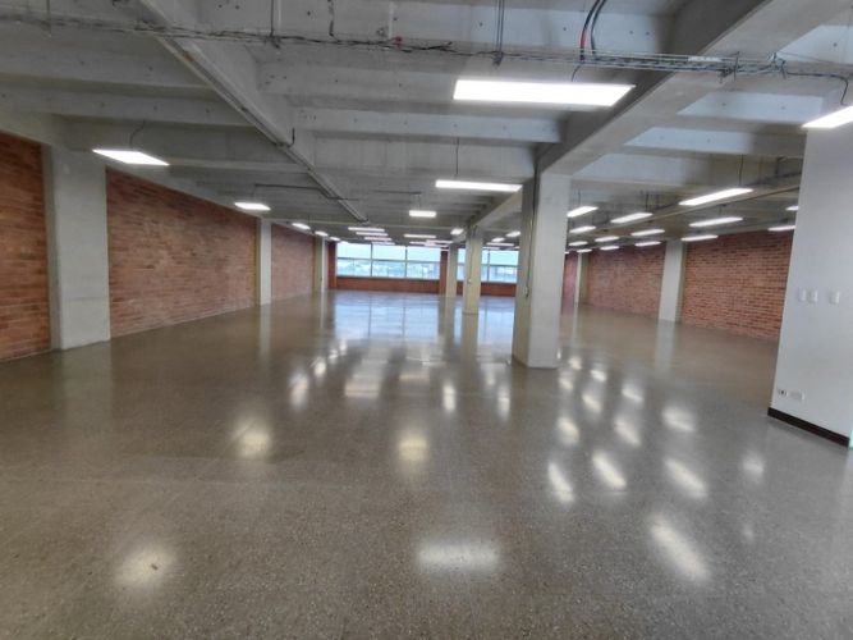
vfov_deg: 78.1
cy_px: 320
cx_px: 426
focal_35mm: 16
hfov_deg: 94.5
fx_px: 394
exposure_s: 1/60
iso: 200
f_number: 2.2
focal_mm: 1.64
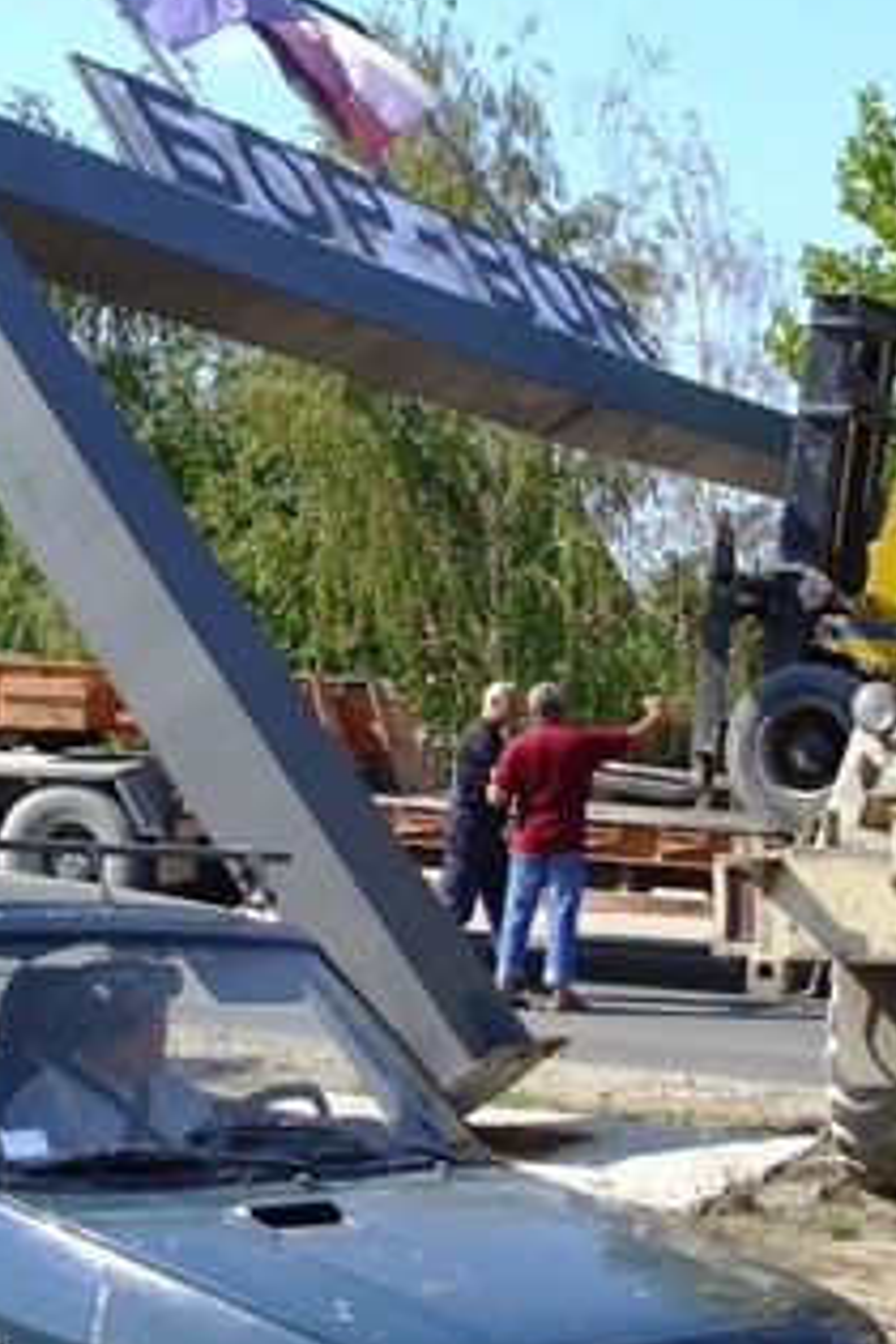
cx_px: 559
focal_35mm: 74
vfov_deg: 27.3
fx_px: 2762
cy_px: 546
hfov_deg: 18.4
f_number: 3
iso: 50
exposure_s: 1/394
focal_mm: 6.2
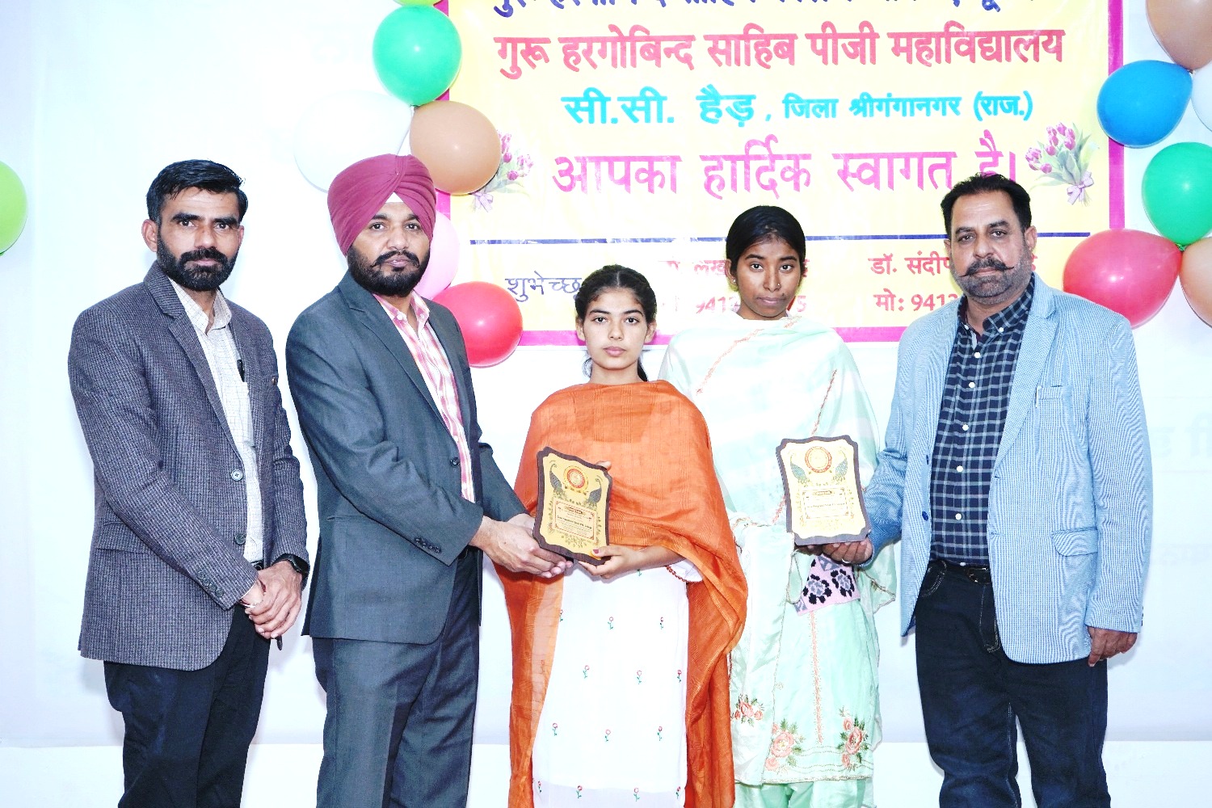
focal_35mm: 56
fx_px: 1885
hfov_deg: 35.6
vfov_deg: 24.2
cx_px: 606
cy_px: 404
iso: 1600
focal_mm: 56
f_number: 6.3
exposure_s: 1/80
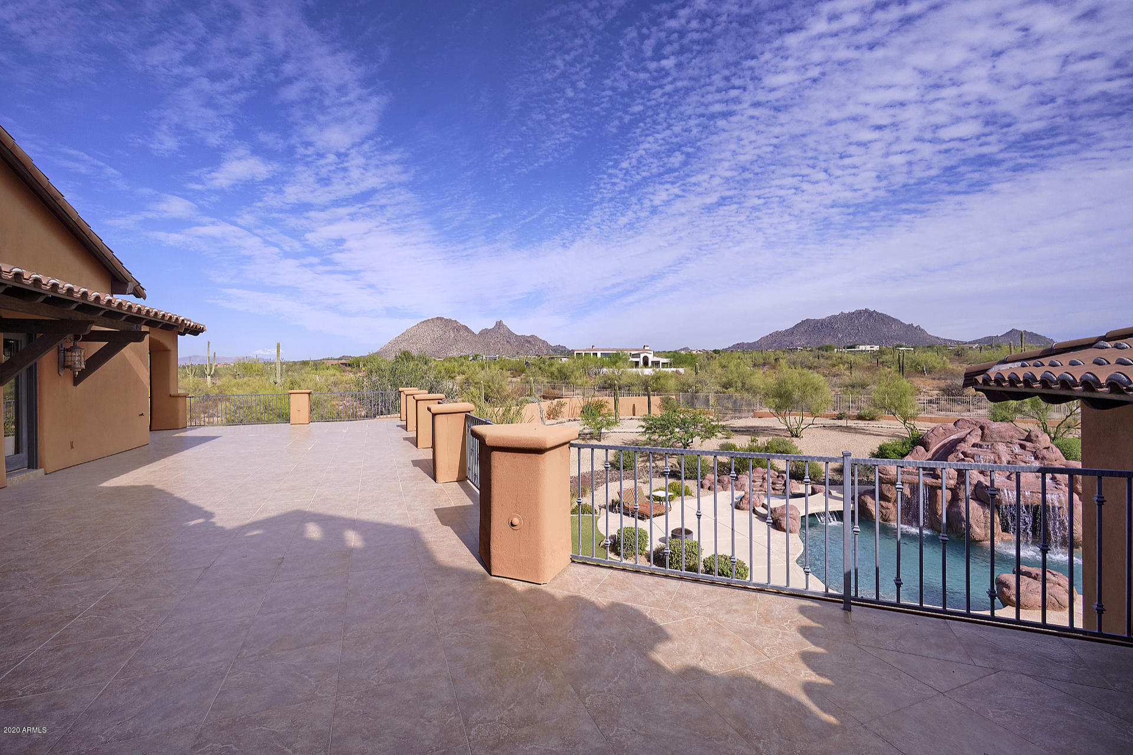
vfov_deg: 77.3
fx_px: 472
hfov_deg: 100.4
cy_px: 378
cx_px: 566
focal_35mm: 15
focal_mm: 15
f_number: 9
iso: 800
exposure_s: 1/400
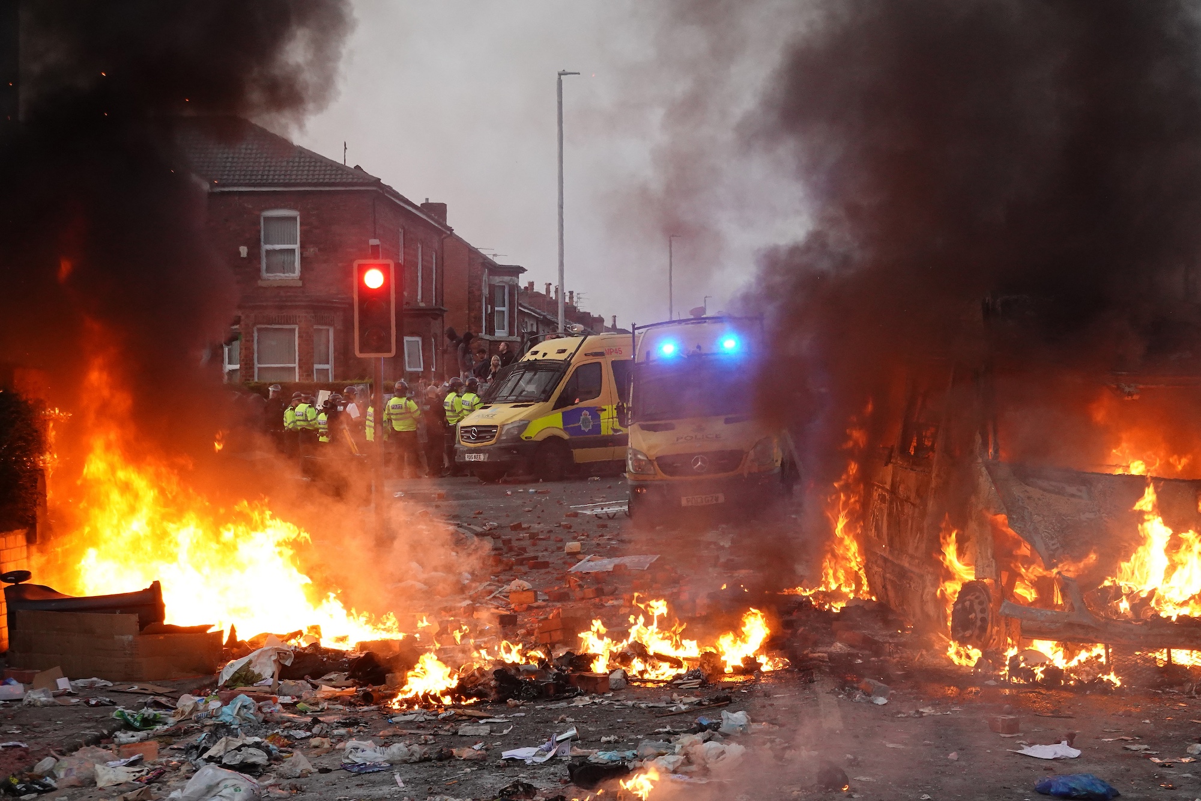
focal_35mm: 75
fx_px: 2502
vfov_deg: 18.2
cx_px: 600
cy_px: 400
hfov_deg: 27.0
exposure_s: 1/160
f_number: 4
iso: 1000
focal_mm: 27.44
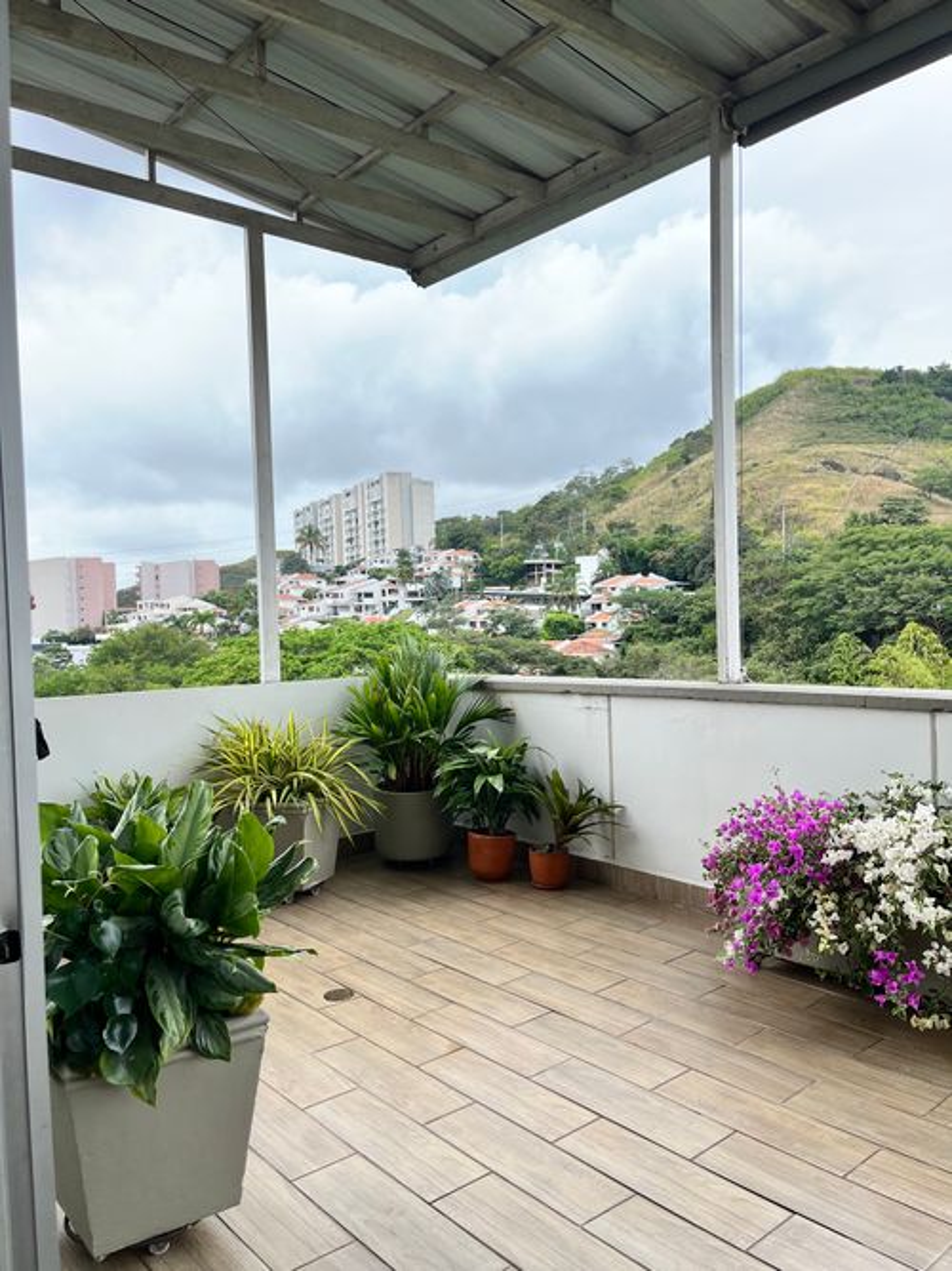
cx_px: 476
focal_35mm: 26
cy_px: 636
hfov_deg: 53.0
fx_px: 954
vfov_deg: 67.3
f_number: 1.6
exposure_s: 1/827
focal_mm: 5.1
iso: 50
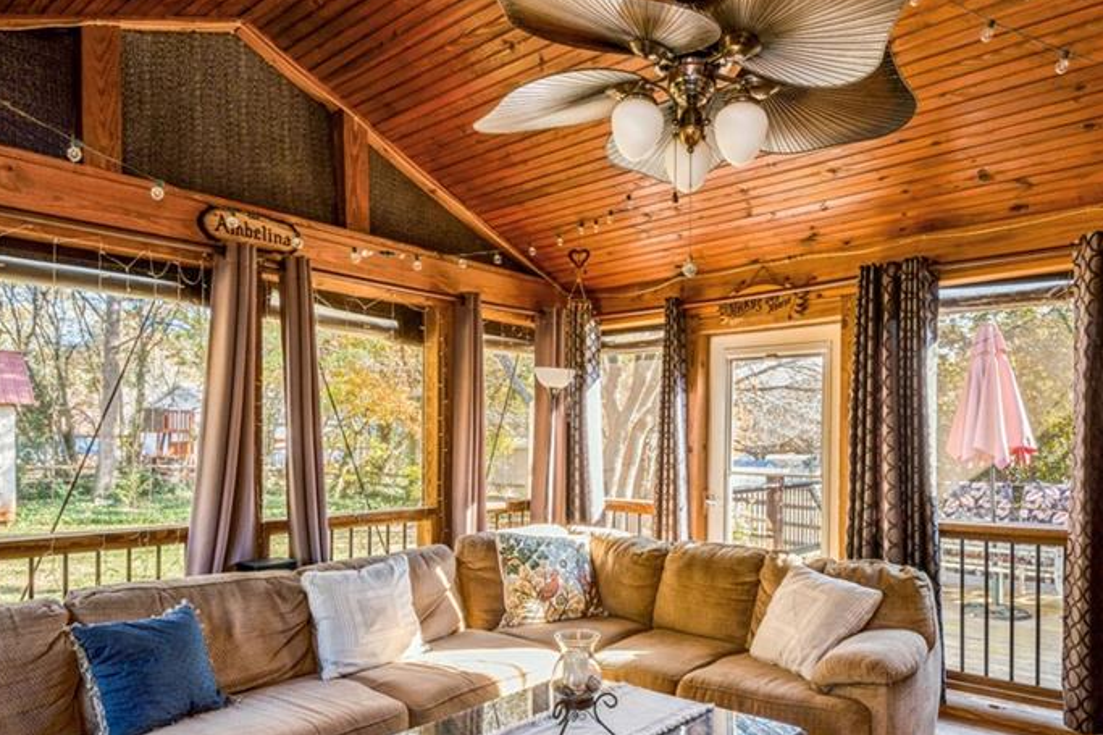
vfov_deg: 52.8
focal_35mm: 24
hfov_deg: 73.4
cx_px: 628
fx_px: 735
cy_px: 437
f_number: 11
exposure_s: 1/10
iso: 200
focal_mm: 16
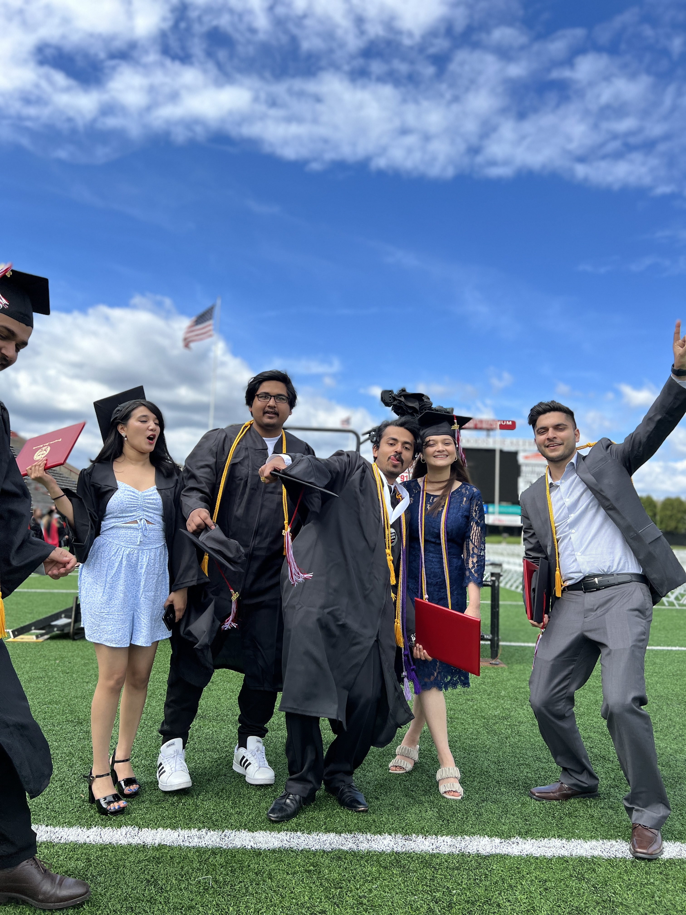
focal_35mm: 26
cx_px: 343
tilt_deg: +6.3
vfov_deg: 67.3
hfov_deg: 53.1
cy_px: 458
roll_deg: -2.6
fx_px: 687
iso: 50
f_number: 1.5
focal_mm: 5.7
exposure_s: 1/3704
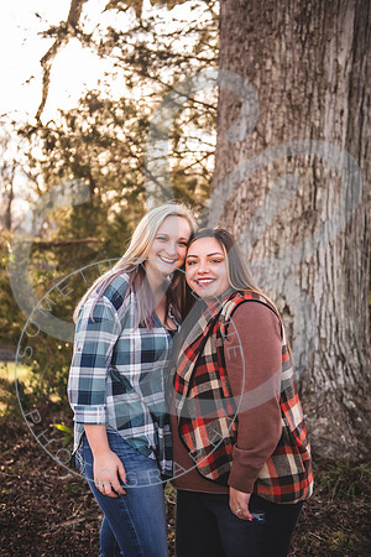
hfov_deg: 30.5
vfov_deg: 44.5
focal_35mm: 44
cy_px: 278
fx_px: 680
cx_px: 186
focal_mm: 44
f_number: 2.8
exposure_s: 1/250
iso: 100
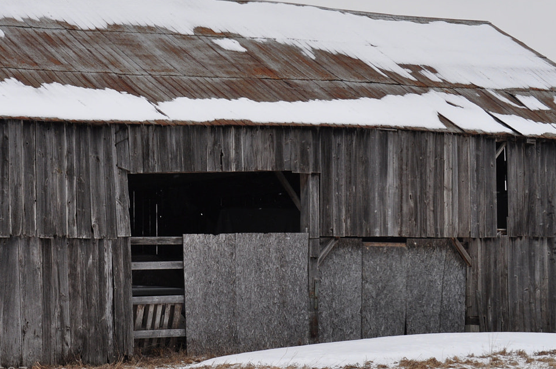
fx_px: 2126
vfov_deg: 9.9
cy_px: 111
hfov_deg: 14.9
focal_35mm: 138
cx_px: 189
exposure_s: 1/100
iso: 200
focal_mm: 55
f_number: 8
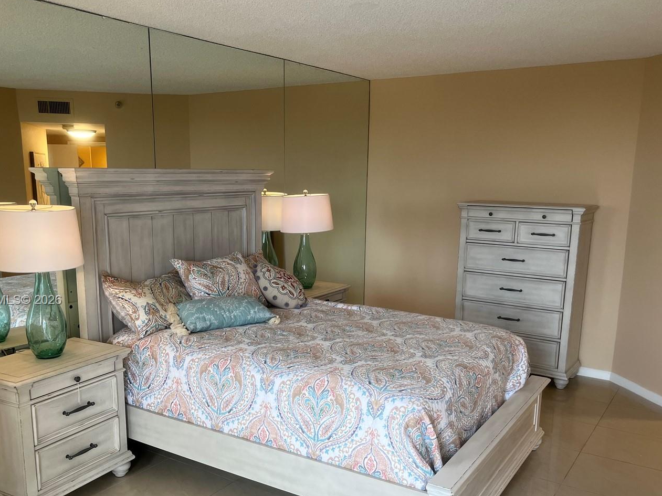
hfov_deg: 55.4
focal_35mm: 33
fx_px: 631
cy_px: 301
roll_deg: -0.3
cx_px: 318
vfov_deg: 42.7
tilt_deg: -11.8
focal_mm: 5.1
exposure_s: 1/120
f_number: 1.6
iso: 125
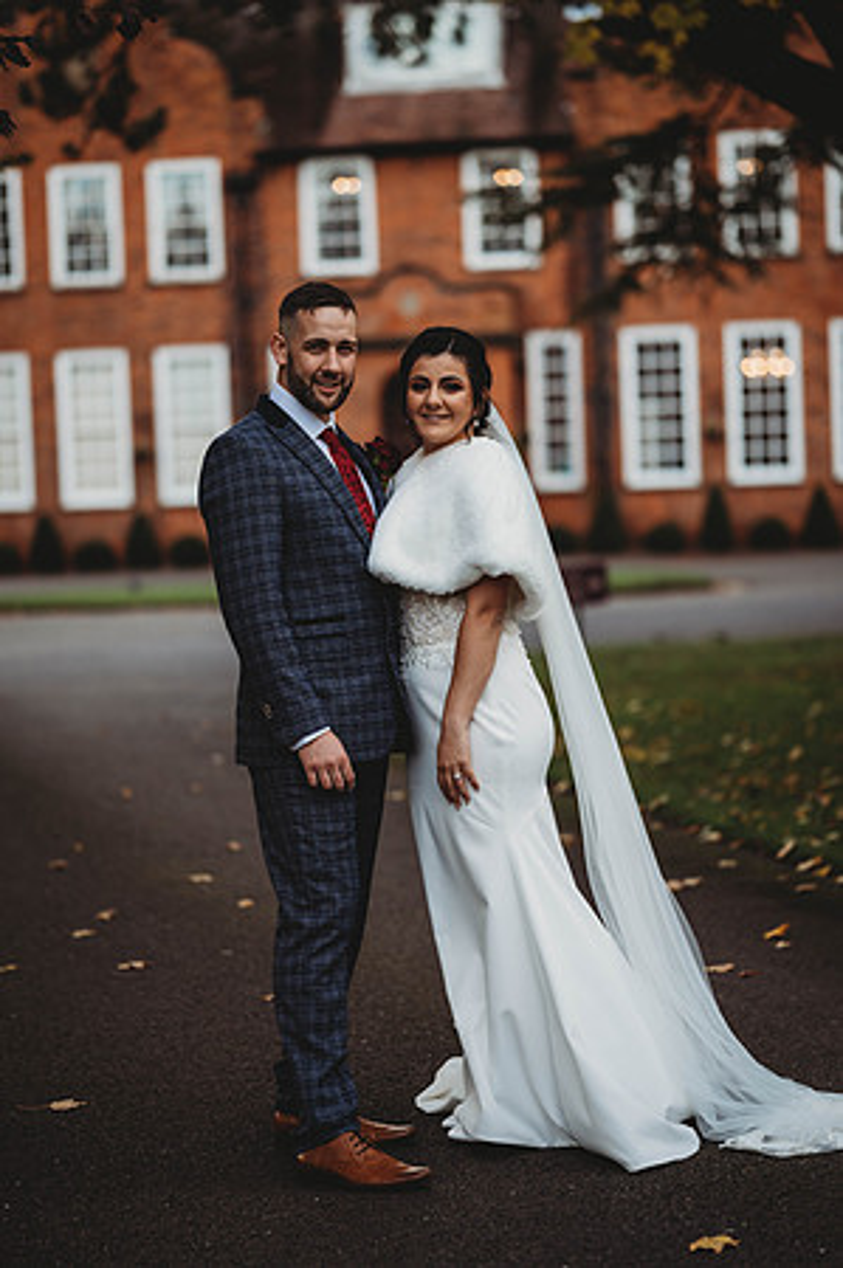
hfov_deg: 16.0
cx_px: 422
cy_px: 634
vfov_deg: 23.9
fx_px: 2992
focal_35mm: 85
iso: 100
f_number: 1.8
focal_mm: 85
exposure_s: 1/400
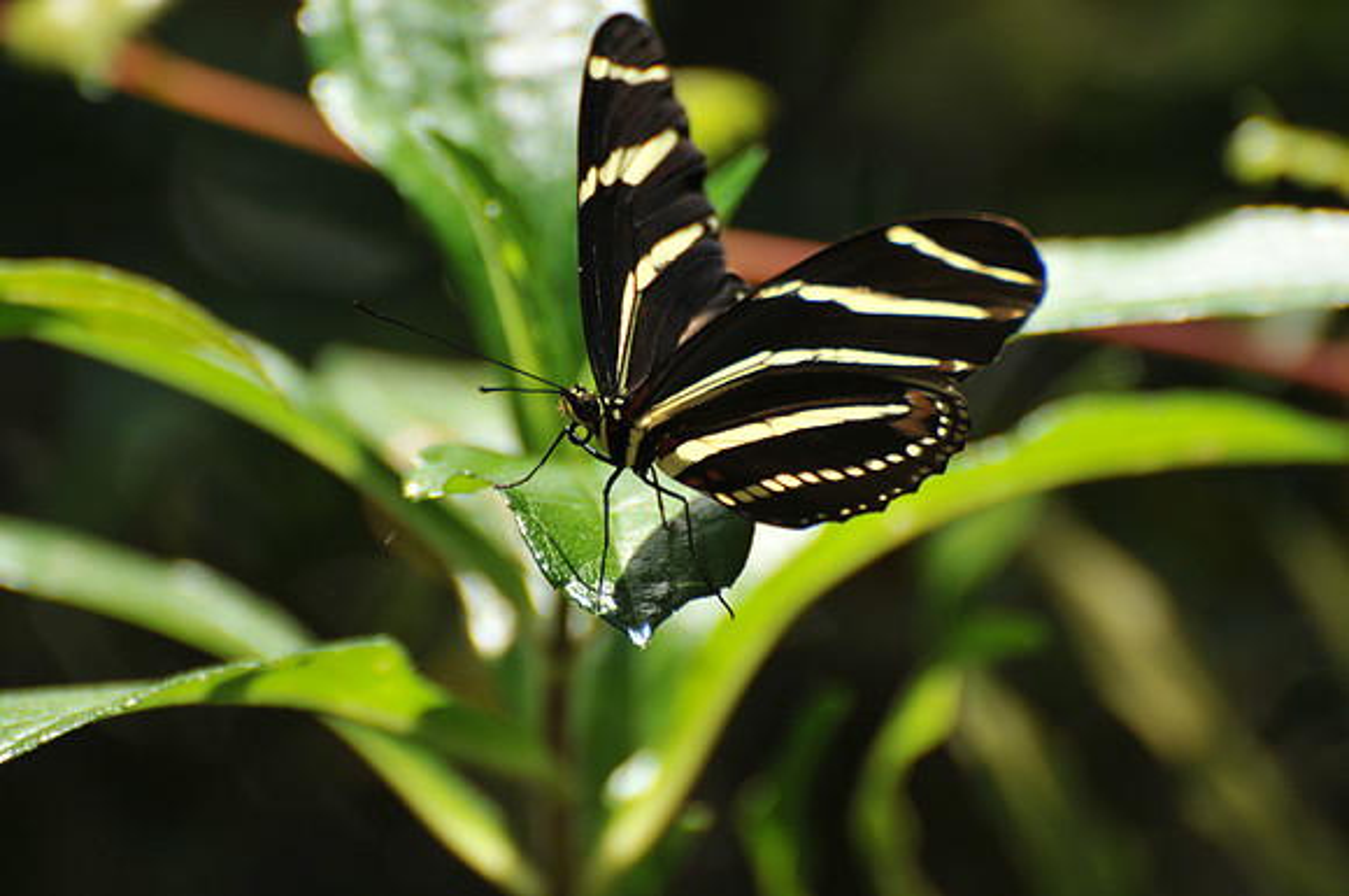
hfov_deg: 4.6
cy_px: 448
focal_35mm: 450
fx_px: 16839
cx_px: 674
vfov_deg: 3.0
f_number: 7.1
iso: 200
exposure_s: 1/200
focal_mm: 300
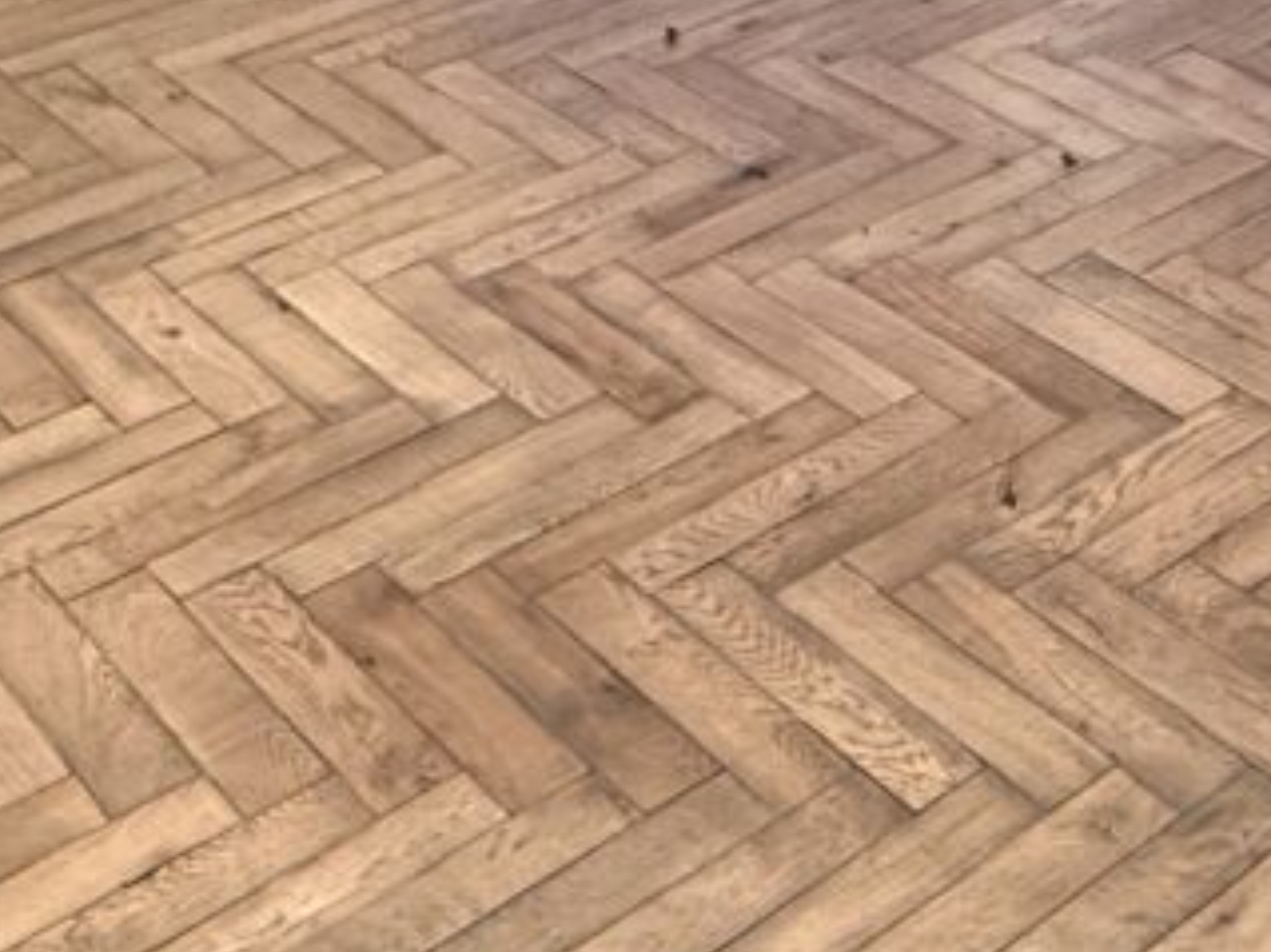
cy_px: 928
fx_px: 1652
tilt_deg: -50.9
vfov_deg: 30.2
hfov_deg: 38.7
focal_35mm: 45
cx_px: 1179
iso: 500
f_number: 2.2
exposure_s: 1/50
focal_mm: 2.22
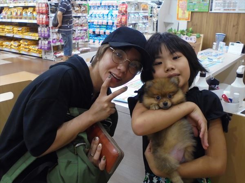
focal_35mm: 34
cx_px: 122
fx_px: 241
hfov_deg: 54.0
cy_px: 92
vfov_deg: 41.8
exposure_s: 1/30
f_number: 4
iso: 400
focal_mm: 6.1
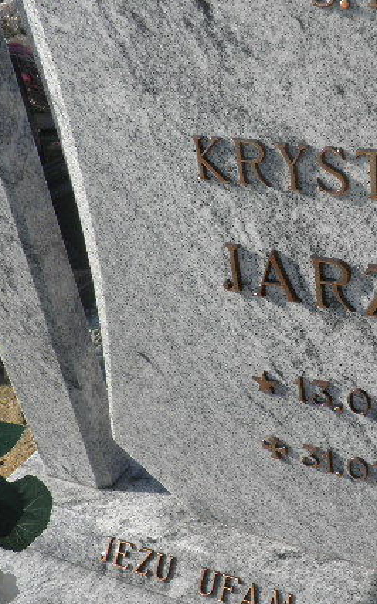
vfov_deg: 46.2
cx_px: 356
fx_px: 707
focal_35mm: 43
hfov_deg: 28.4
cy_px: 292
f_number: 8.8
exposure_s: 1/80
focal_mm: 5
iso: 64
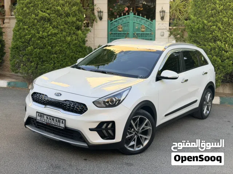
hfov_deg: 39.7
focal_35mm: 48
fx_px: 323
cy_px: 87
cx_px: 116
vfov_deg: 30.3
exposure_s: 1/549
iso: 64
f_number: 1.78
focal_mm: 6.76
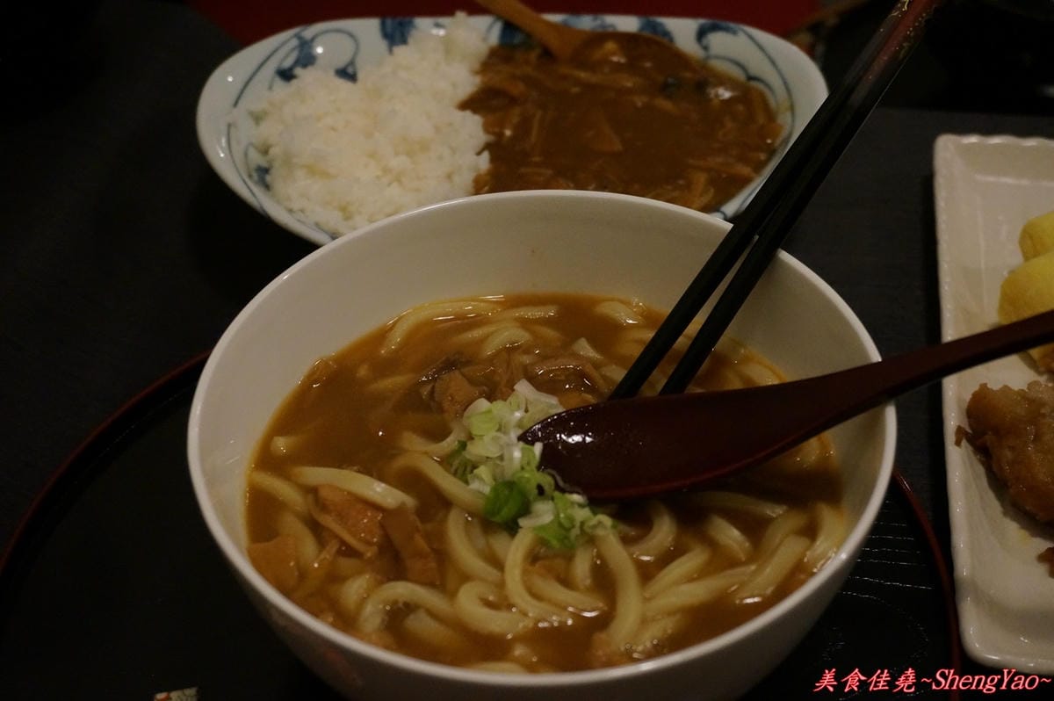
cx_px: 527
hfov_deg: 42.4
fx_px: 1360
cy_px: 350
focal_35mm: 46
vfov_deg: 28.9
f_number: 5
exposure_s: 1/60
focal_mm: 31
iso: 3200
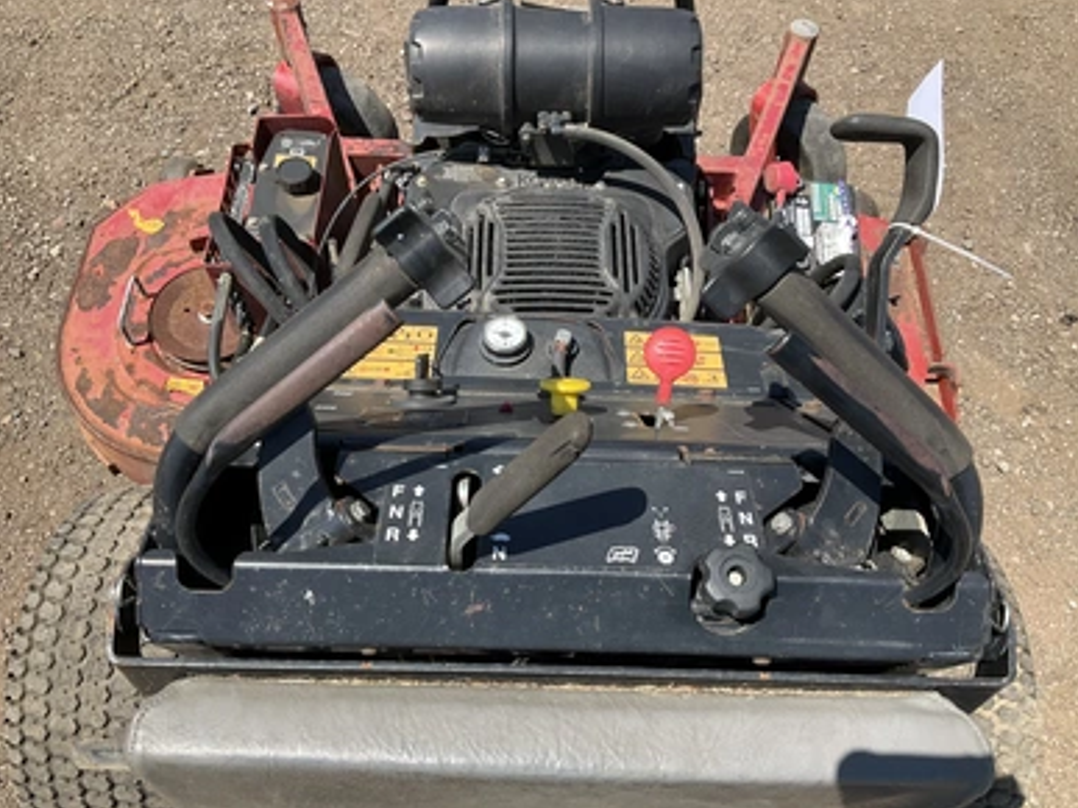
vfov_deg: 46.8
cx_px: 554
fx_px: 934
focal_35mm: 30
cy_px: 407
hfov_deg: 60.0
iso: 25
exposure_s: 1/978
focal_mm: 3
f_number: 1.8
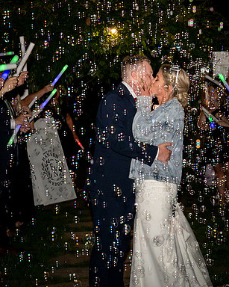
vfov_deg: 16.5
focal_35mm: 116
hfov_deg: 13.3
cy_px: 73
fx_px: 983
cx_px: 95
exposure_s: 1/400
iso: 1250
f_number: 4
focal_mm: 49
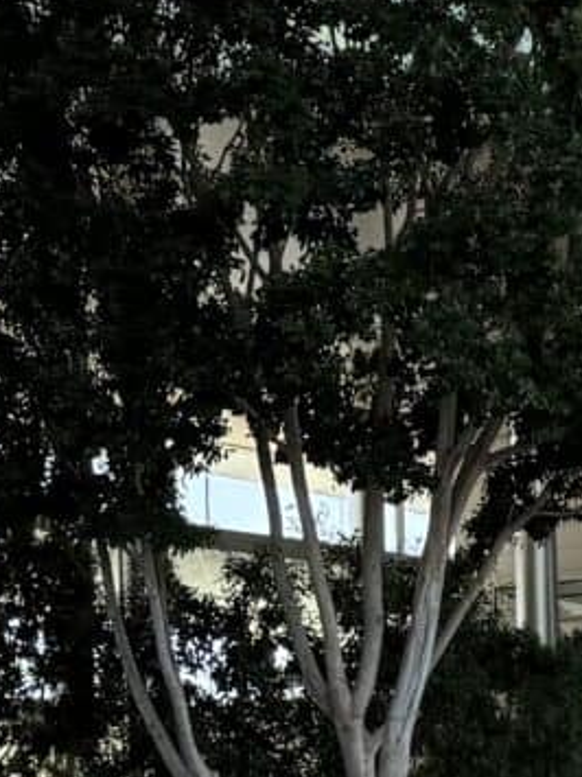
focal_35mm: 173
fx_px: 3881
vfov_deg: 11.4
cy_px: 462
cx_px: 1230
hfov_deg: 8.1
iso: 80
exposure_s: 1/943
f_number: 1.78
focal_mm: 6.76
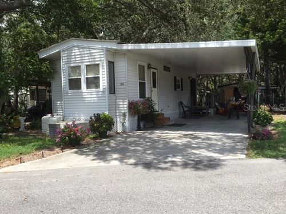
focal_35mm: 29
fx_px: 240
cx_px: 143
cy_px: 107
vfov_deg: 48.2
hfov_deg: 61.7
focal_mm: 4.15
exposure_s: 1/785
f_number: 2.2
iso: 25
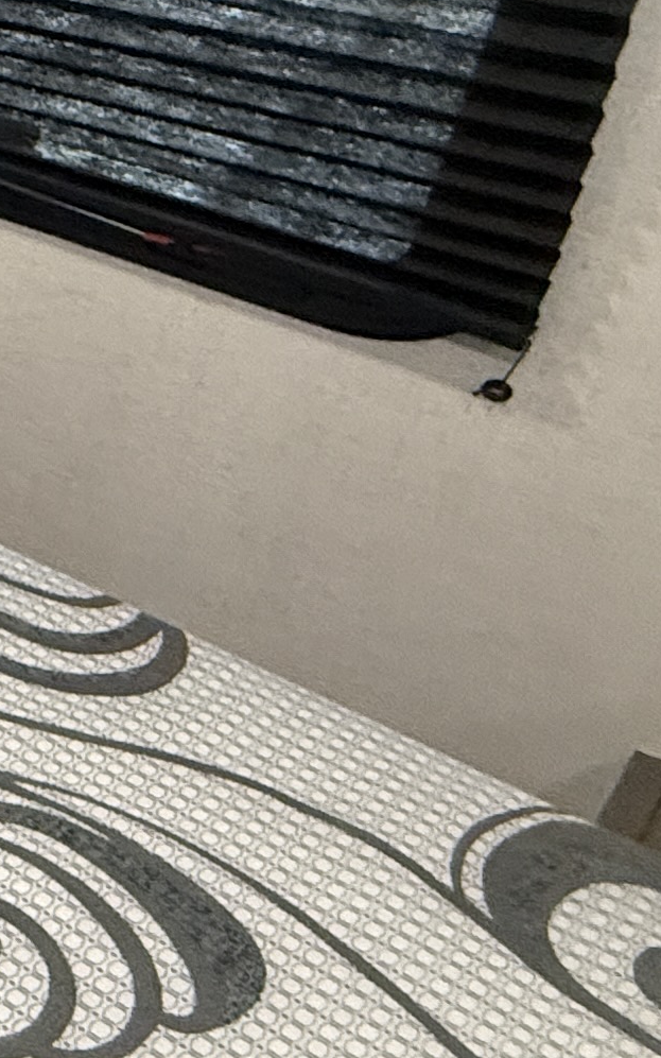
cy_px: 31
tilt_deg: -21.0
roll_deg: -0.7
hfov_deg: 12.6
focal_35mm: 60
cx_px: -1167
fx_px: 1730
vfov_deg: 31.7
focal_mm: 2.22
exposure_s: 1/67
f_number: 2.2
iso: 400
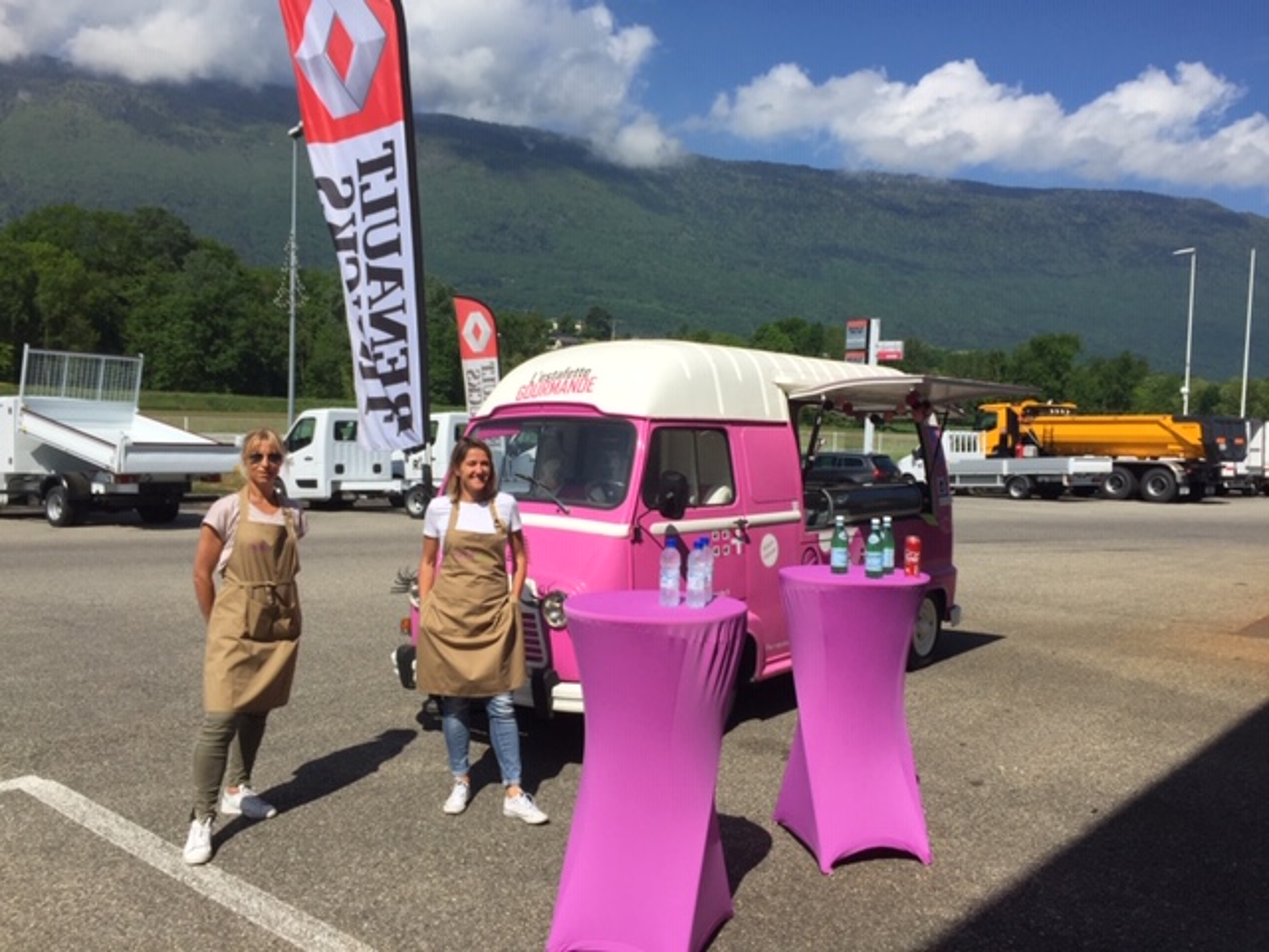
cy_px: 476
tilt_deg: -3.9
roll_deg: -0.8
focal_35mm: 29
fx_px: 1063
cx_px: 634
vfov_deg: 48.2
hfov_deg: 61.7
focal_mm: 4.15
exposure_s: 1/3049
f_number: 2.2
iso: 32
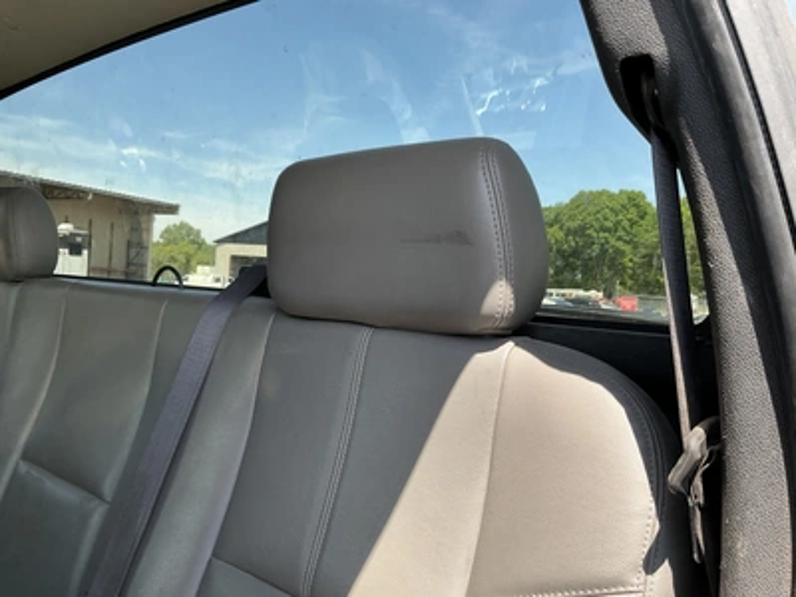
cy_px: 298
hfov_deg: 63.4
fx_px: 644
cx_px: 398
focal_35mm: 28
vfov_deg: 49.7
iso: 20
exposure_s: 1/206
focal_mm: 3
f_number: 1.8
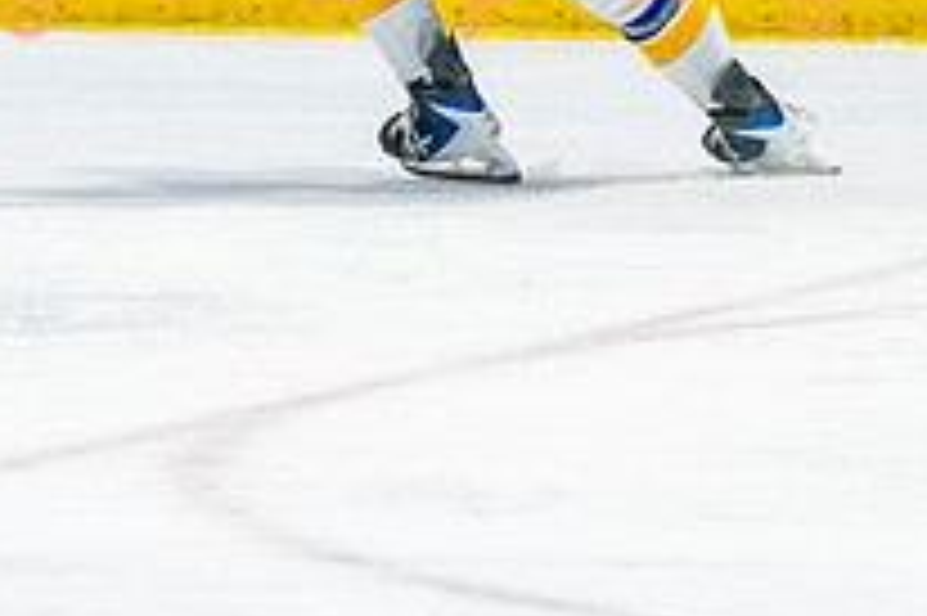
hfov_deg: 3.3
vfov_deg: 2.2
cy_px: -145
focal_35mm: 620
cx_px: 464
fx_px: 15952
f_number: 3.2
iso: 640
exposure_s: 1/640
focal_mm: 130
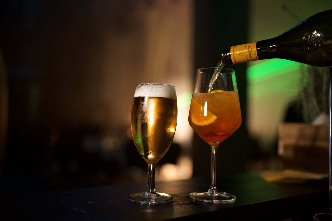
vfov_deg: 37.8
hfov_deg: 54.4
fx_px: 323
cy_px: 110
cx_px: 166
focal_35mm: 35
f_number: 1.6
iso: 500
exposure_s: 1/100
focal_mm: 35
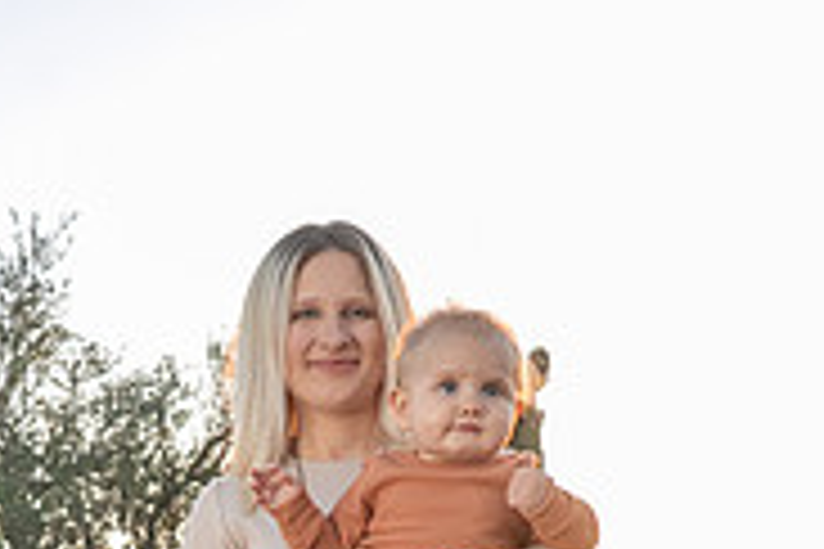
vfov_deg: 16.5
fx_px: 1739
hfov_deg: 26.1
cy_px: 799
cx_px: 158
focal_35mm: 76
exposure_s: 1/160
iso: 640
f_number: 5
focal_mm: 24
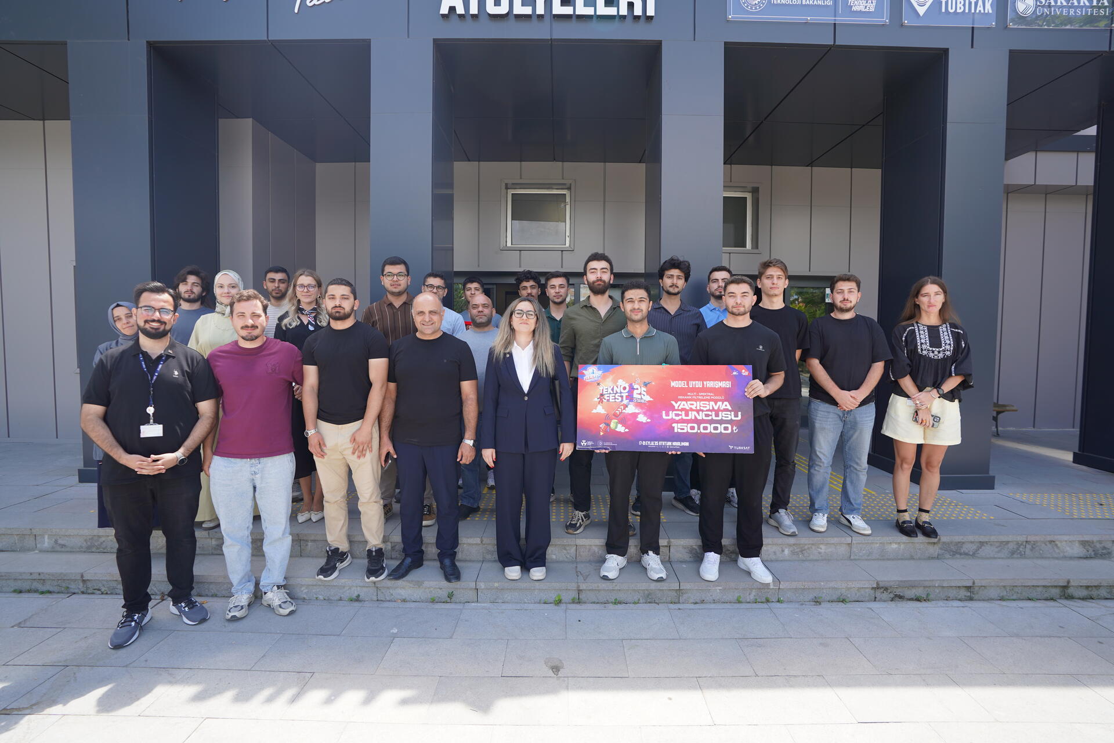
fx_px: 495
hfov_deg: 96.7
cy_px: 372
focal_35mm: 16
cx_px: 557
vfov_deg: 73.7
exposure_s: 1/200
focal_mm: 16
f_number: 4
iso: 100
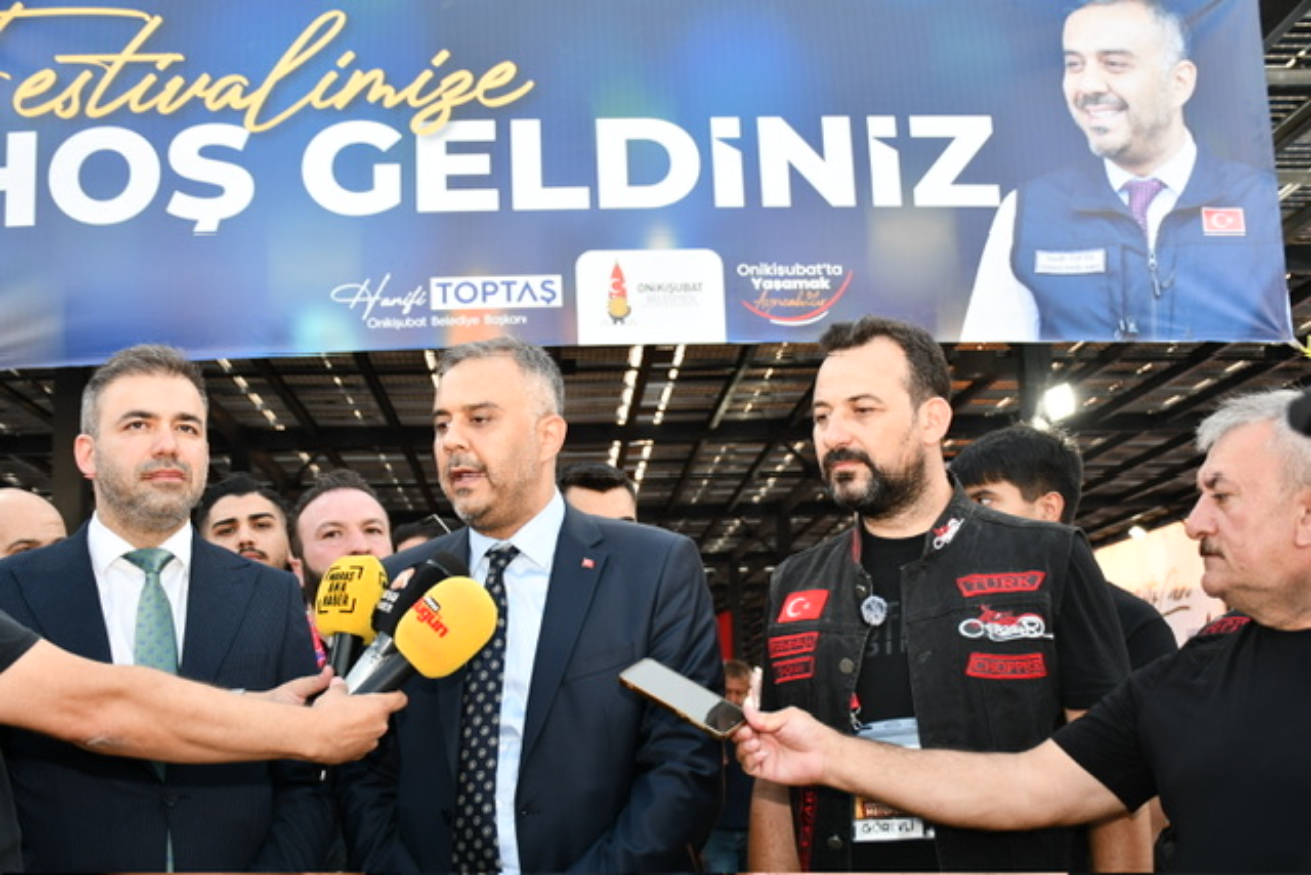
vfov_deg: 28.1
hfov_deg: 41.1
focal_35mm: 48
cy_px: 438
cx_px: 656
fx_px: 1748
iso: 200
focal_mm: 32
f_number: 4
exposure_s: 1/60
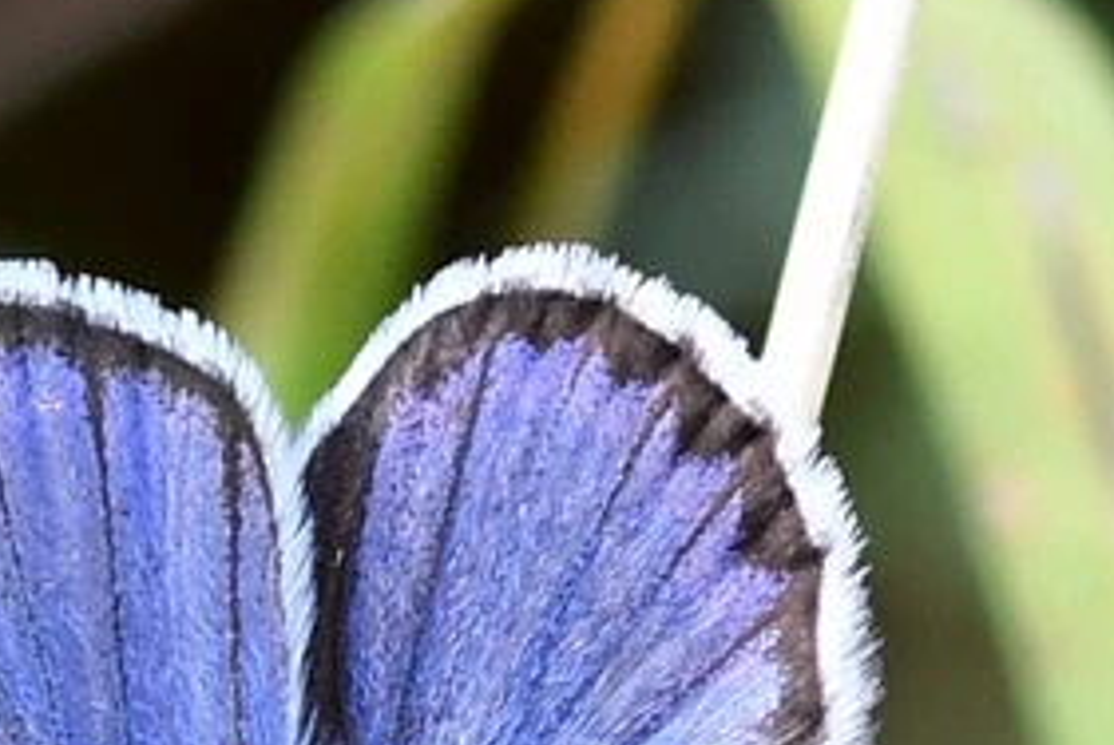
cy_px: 598
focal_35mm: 357
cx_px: 254
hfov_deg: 5.8
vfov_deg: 3.9
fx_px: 11058
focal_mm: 105
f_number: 4.5
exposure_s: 1/500
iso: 400
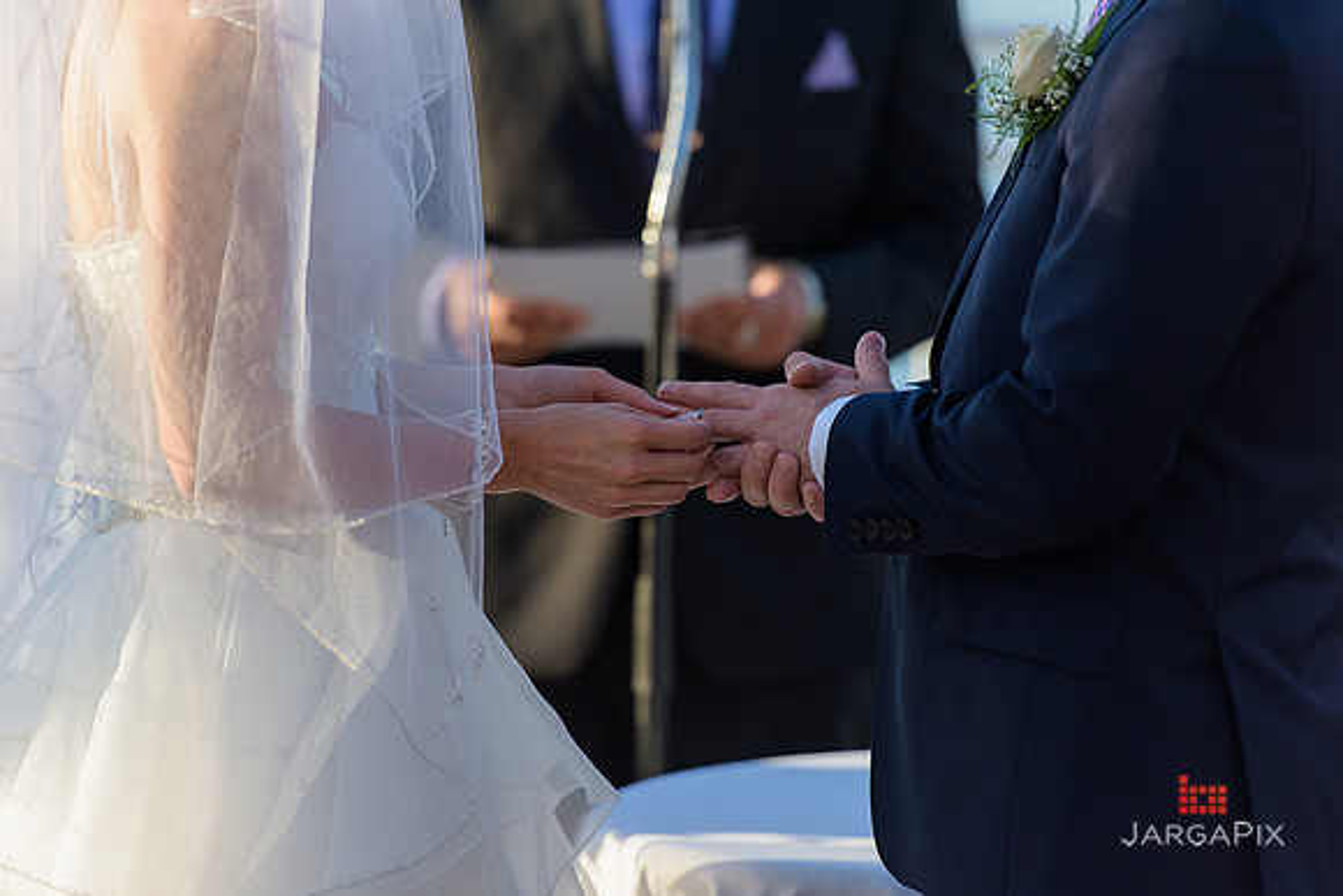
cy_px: 448
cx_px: 672
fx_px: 7463
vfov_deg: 6.9
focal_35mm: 200
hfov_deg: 10.3
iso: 200
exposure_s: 1/1600
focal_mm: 200
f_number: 3.2
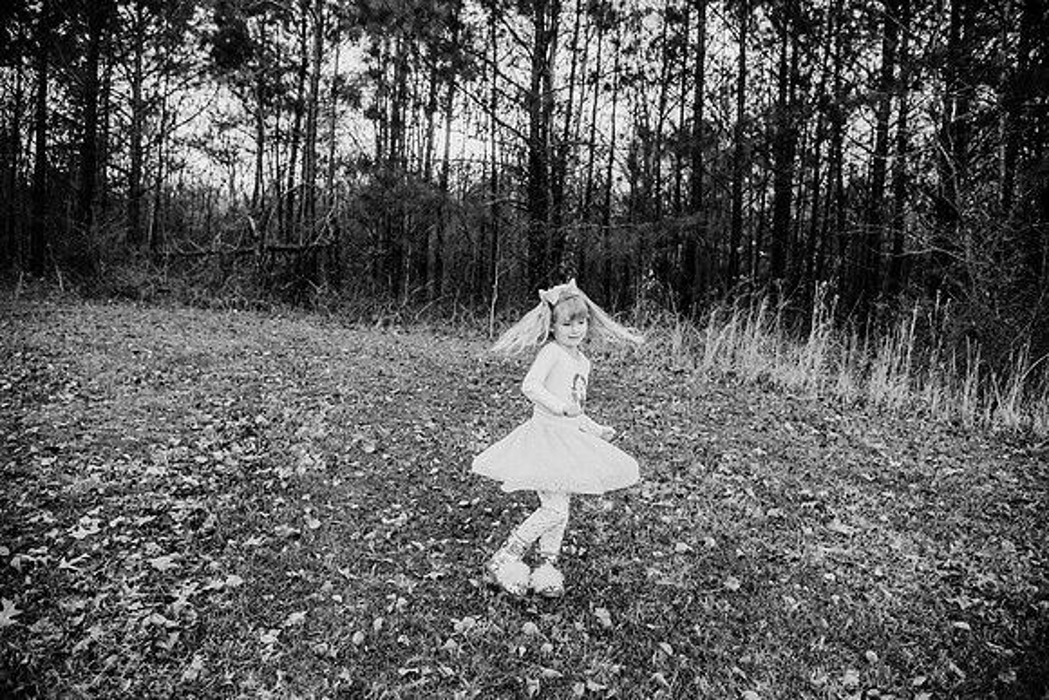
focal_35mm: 24
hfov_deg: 73.7
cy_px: 350
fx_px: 699
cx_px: 524
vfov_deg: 53.2
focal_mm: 24
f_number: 4
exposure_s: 1/800
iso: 800
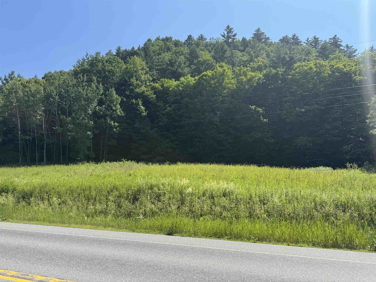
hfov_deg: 71.6
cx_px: 188
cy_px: 141
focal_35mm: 24
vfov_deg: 56.8
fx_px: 261
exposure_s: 1/2710
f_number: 1.78
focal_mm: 6.76
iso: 80
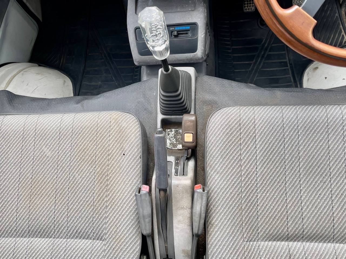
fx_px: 250
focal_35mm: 25
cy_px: 130
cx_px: 173
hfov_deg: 69.4
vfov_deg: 54.9
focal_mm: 5.1
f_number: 1.6
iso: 32
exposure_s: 1/326
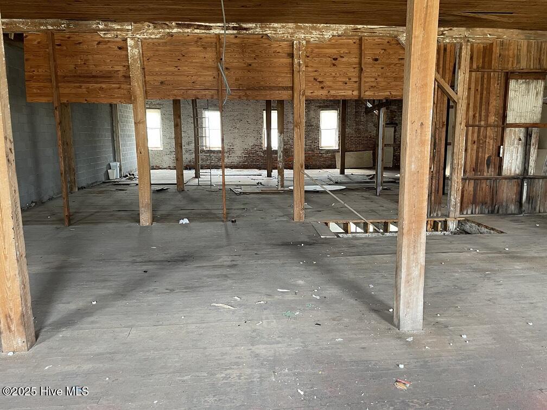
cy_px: 205
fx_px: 411
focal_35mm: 26
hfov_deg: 67.3
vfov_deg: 53.1
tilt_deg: -7.3
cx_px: 274
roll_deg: +0.4
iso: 125
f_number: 1.6
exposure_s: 1/60
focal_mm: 4.2
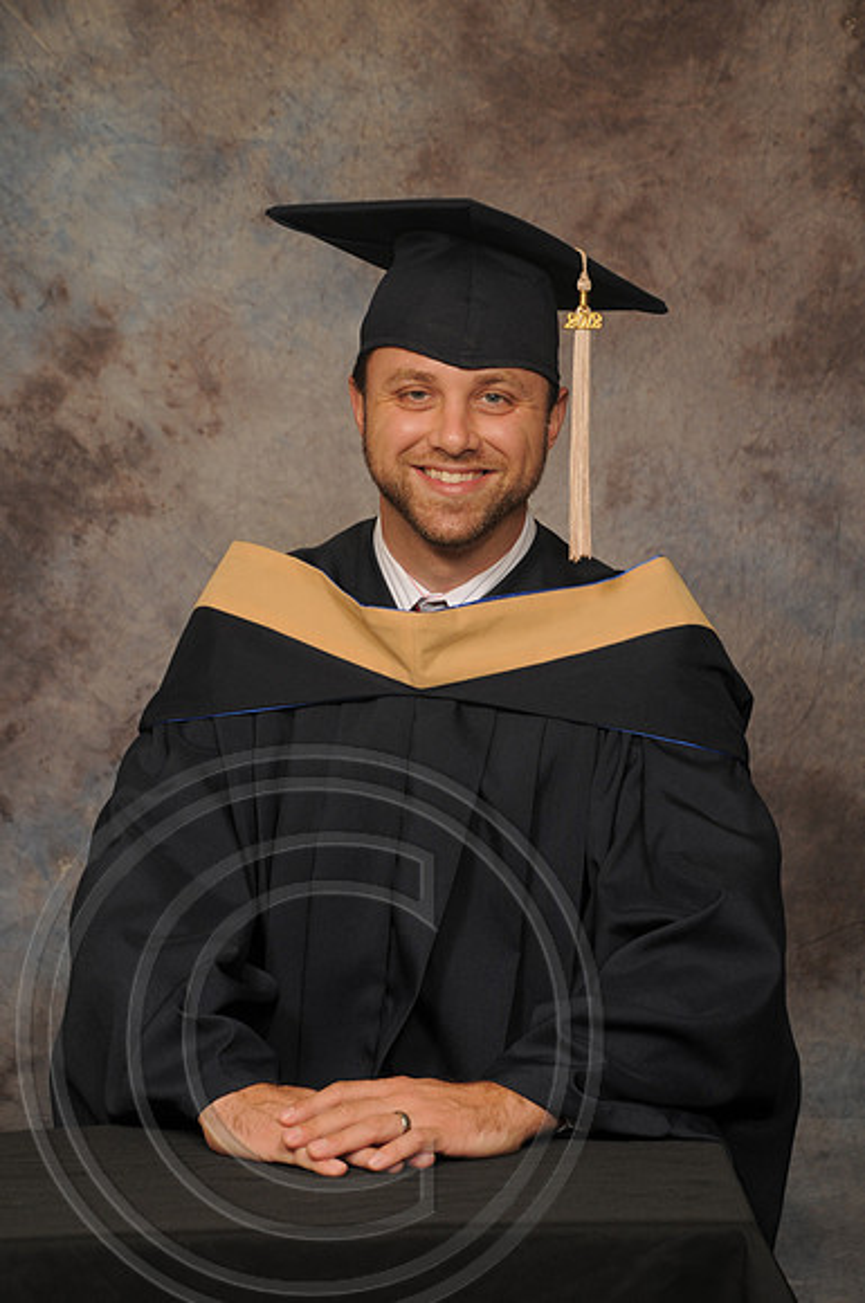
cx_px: 432
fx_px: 3795
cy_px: 652
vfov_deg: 19.5
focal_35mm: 105
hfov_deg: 13.0
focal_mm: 70
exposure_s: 1/60
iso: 200
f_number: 5.6
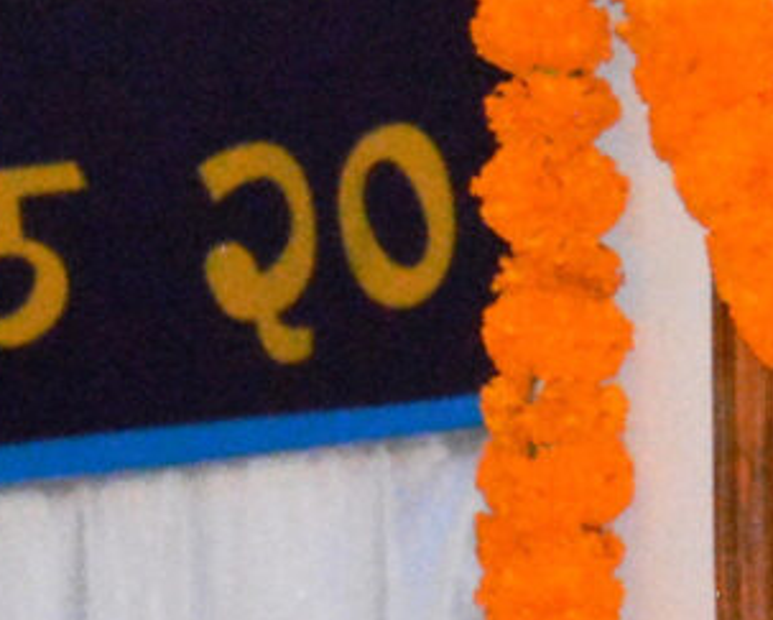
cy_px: -830
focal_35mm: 1188
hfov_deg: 1.6
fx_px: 27205
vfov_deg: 1.3
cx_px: 1676
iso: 4000
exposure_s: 1/200
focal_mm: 100
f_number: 13
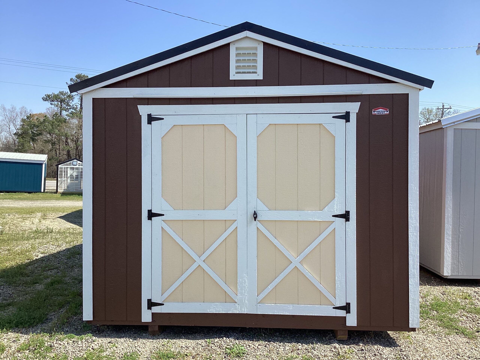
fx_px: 430
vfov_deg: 45.4
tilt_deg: -0.6
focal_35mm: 31
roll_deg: -1.5
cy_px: 180
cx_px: 240
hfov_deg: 58.4
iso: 25
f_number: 2.4
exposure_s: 1/1131
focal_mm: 3.3
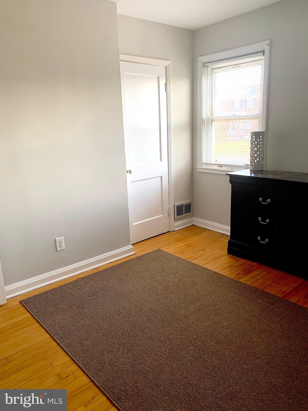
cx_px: 154
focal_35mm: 26
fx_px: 308
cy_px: 206
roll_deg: +1.8
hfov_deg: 53.1
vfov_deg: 67.3
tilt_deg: -12.7
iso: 64
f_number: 1.8
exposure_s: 1/121
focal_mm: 4.25
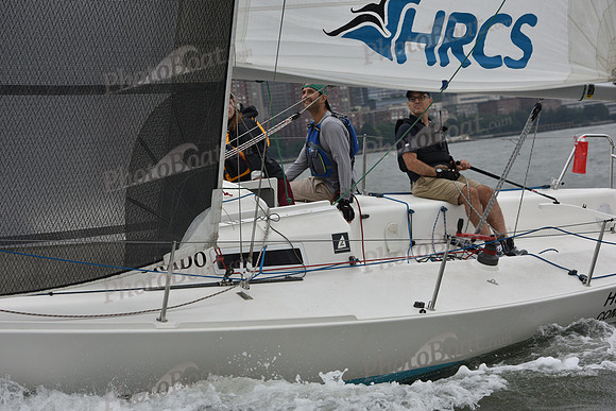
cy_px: 206
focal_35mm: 90
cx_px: 308
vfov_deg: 15.2
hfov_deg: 22.6
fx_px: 1540
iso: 400
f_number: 7.1
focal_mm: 90
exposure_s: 1/800
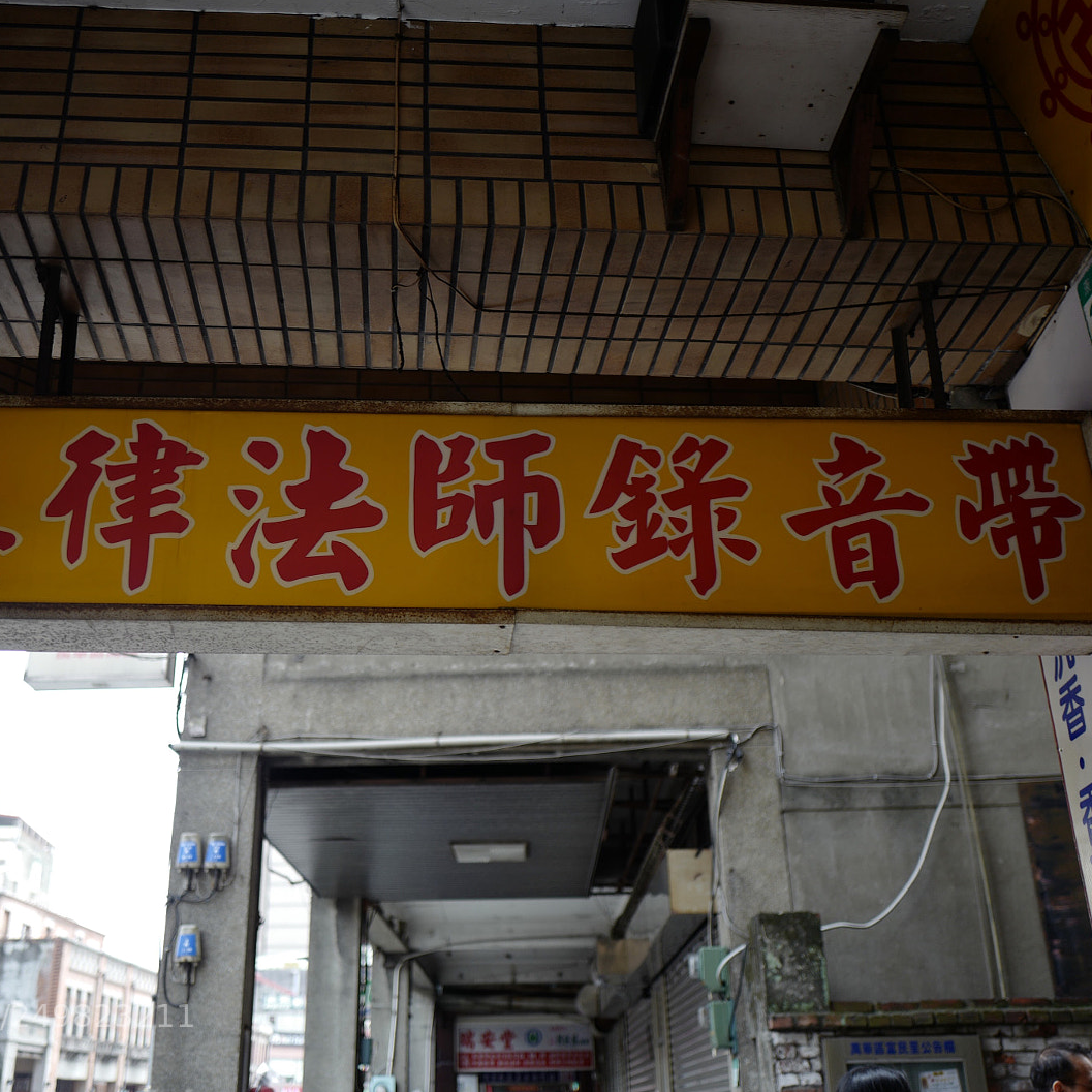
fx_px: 1285
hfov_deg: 46.0
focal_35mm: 36
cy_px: 547
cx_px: 480
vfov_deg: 46.0
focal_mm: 28
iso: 100
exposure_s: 1/400
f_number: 1.7
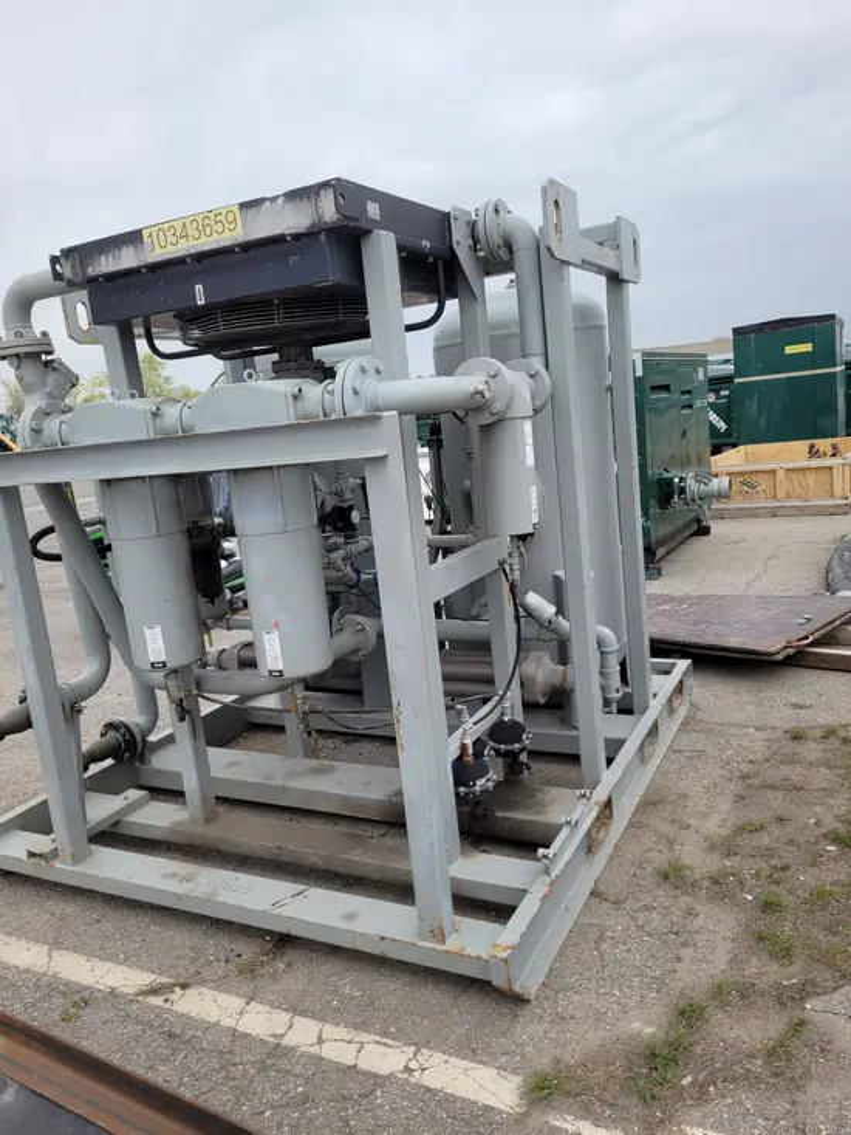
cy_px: 568
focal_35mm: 26
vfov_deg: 67.3
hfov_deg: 53.1
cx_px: 426
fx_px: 852
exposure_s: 1/1307
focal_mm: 5.4
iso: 40
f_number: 1.8
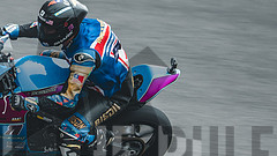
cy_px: 152
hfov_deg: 2.5
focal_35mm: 857
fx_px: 6295
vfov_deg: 1.4
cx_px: 16
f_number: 2
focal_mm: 200
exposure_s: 1/400
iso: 500
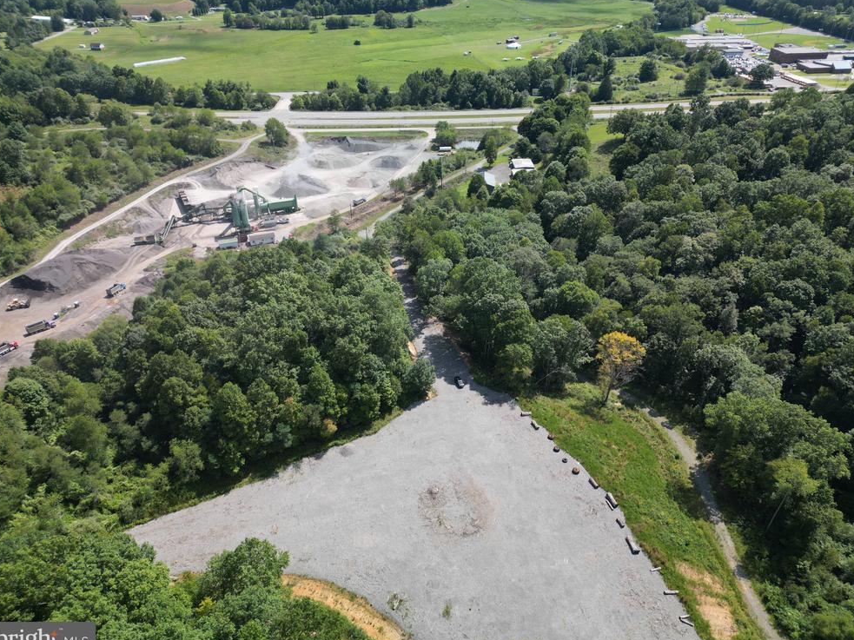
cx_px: 432
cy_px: 324
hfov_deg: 69.4
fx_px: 617
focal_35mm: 25
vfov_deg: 54.9
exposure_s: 1/800
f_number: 1.7
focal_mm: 6.72
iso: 120
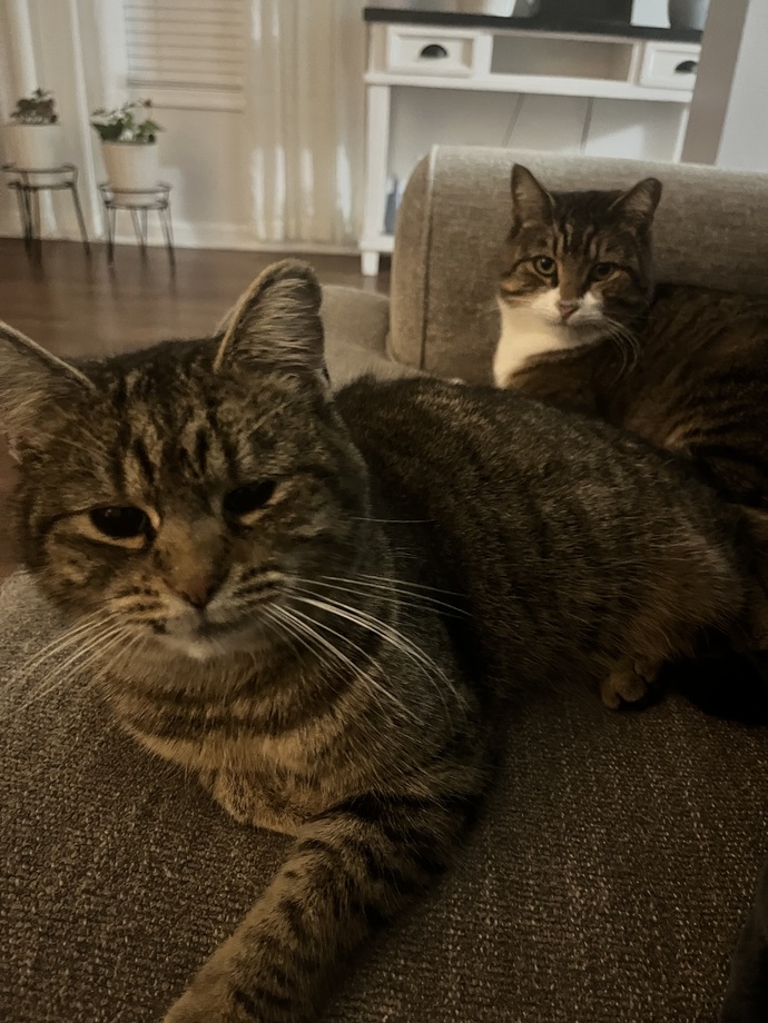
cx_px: 384
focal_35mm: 26
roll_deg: -3.3
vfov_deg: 67.3
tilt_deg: -29.6
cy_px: 512
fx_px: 769
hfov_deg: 53.1
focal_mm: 5.1
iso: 1250
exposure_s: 1/17
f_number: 1.6
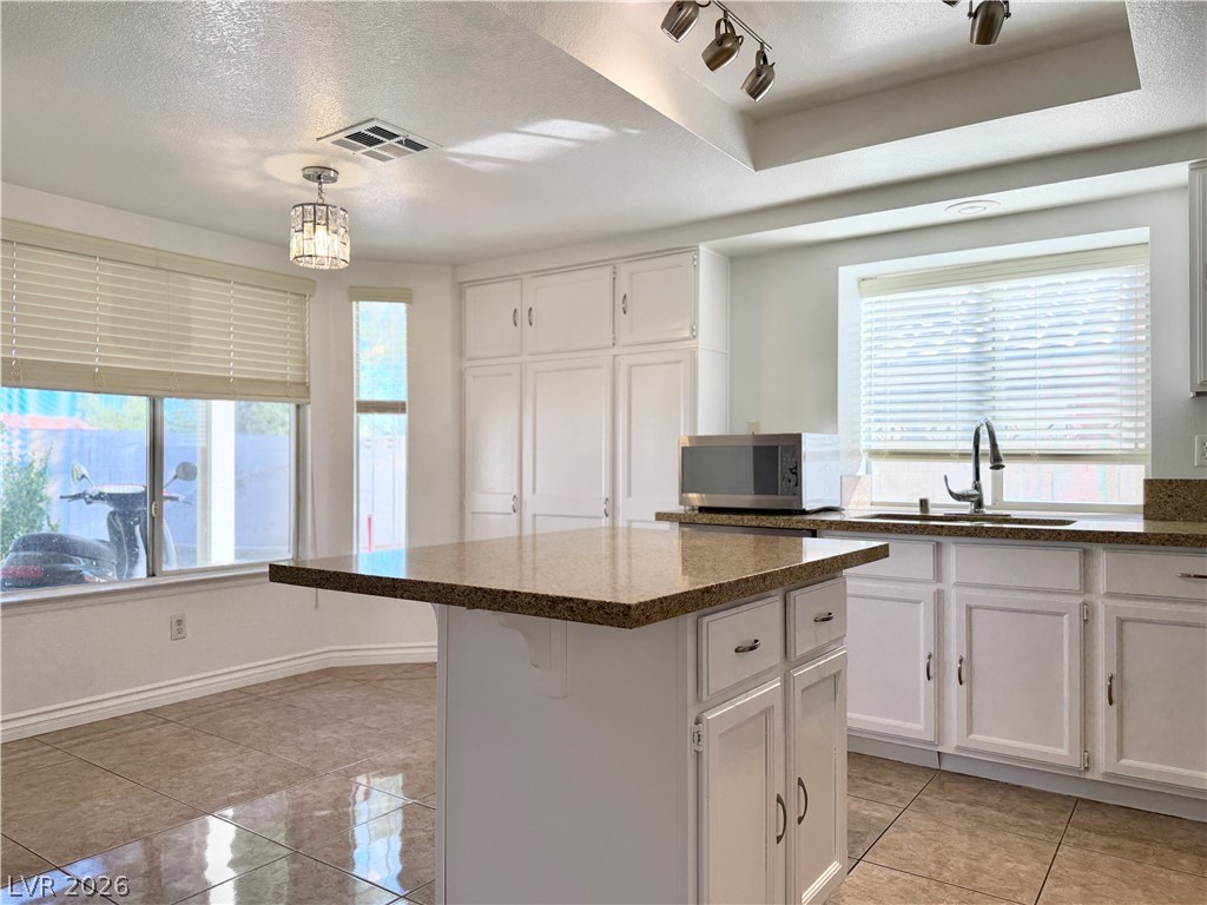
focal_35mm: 24
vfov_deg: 56.8
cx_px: 604
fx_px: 837
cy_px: 452
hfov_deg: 71.6
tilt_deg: -0.5
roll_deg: +0.1
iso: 80
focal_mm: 6.76
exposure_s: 1/245
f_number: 1.78
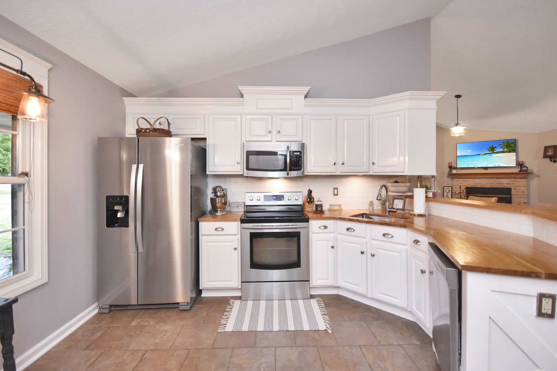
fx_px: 232
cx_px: 278
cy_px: 186
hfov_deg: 100.4
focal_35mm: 15
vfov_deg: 77.3
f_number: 4
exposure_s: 1/60
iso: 1400
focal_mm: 10
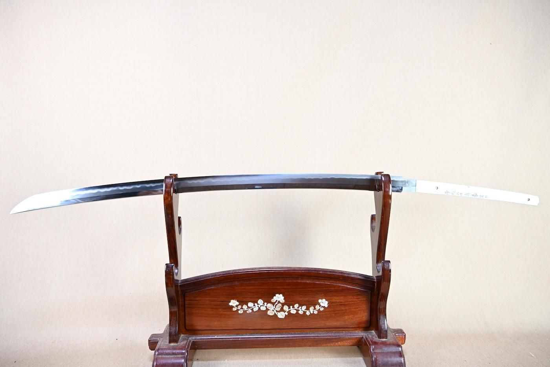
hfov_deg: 63.2
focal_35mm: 29
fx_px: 447
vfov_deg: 44.6
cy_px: 184
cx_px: 275
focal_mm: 19.5
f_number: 3.5
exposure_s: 1/3
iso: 100
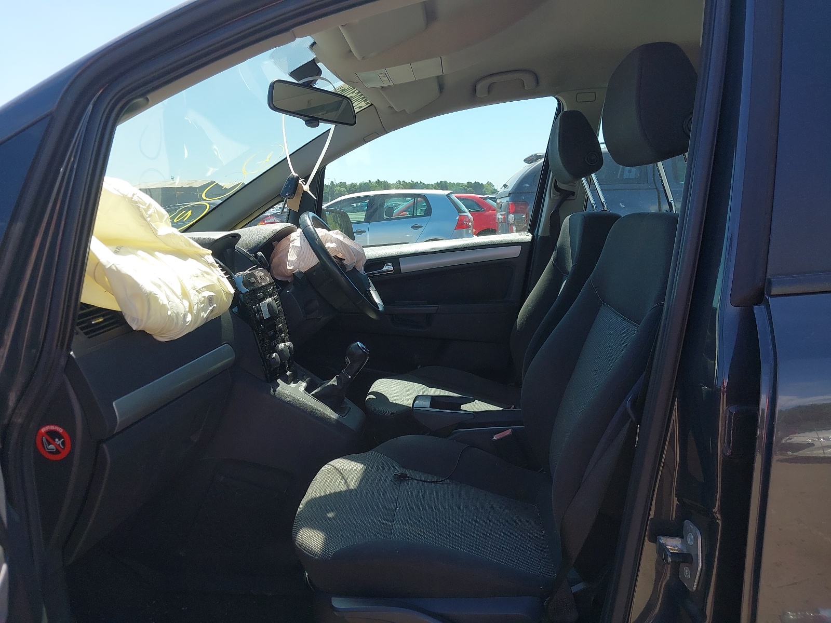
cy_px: 312
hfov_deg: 65.3
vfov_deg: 51.4
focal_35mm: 27
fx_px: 648
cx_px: 416
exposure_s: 1/345
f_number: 1.8
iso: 20
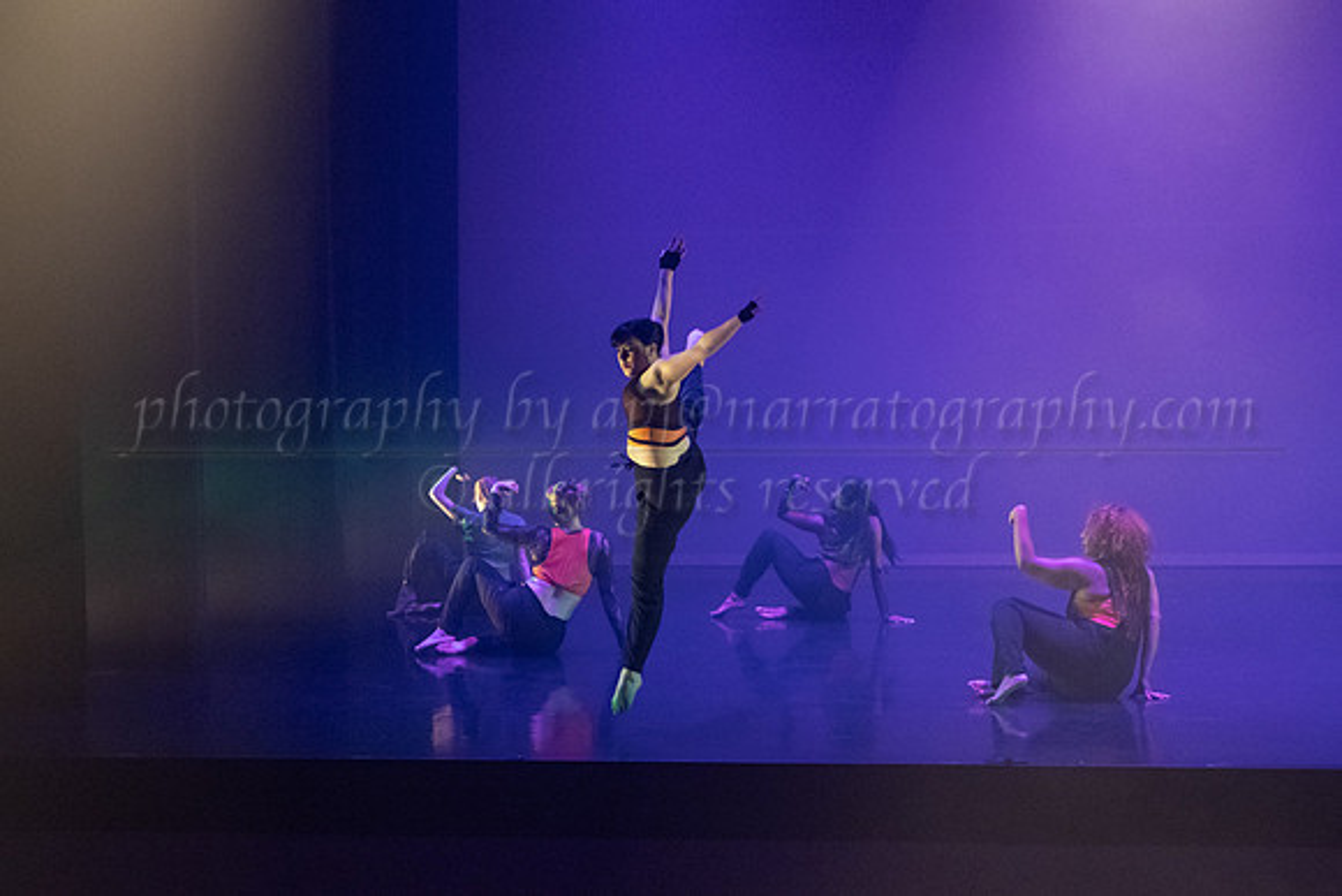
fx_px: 2768
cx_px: 783
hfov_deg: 27.2
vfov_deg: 18.4
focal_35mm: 74
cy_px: 520
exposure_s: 1/320
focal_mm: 54
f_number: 2.8
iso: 4000
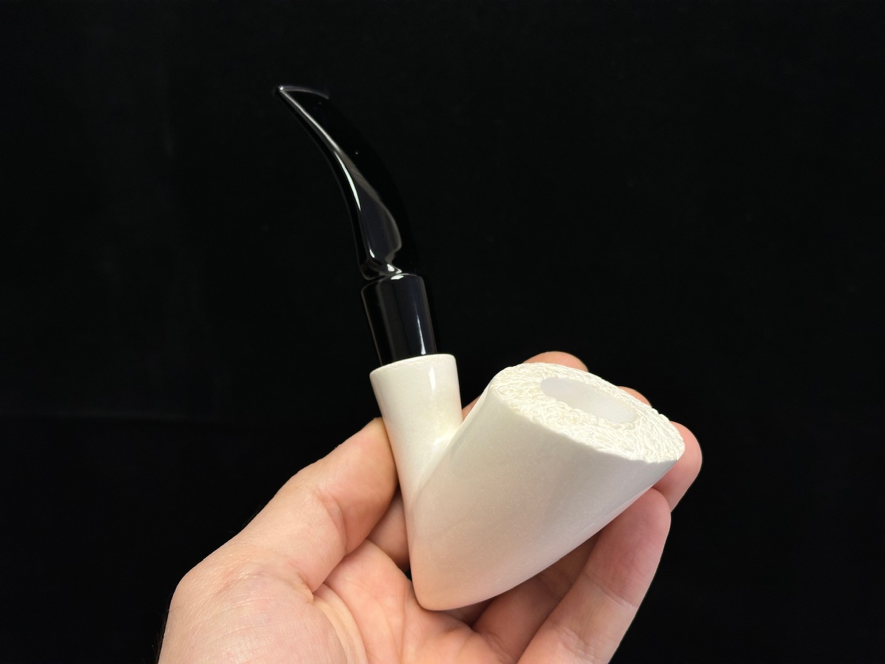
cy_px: 332
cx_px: 442
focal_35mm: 48
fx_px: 1227
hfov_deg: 39.7
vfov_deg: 30.3
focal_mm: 6.86
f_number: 1.78
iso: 50
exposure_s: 1/176
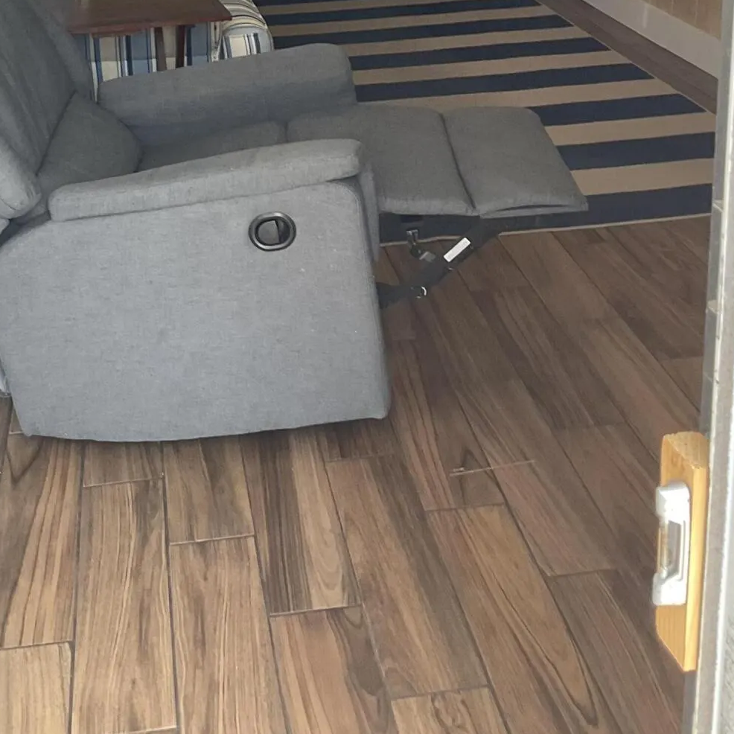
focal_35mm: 52
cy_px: -1
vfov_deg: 30.5
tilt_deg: -11.5
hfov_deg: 32.7
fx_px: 1247
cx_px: 282
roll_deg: +4.0
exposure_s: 1/100
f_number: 1.8
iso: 40
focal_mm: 3
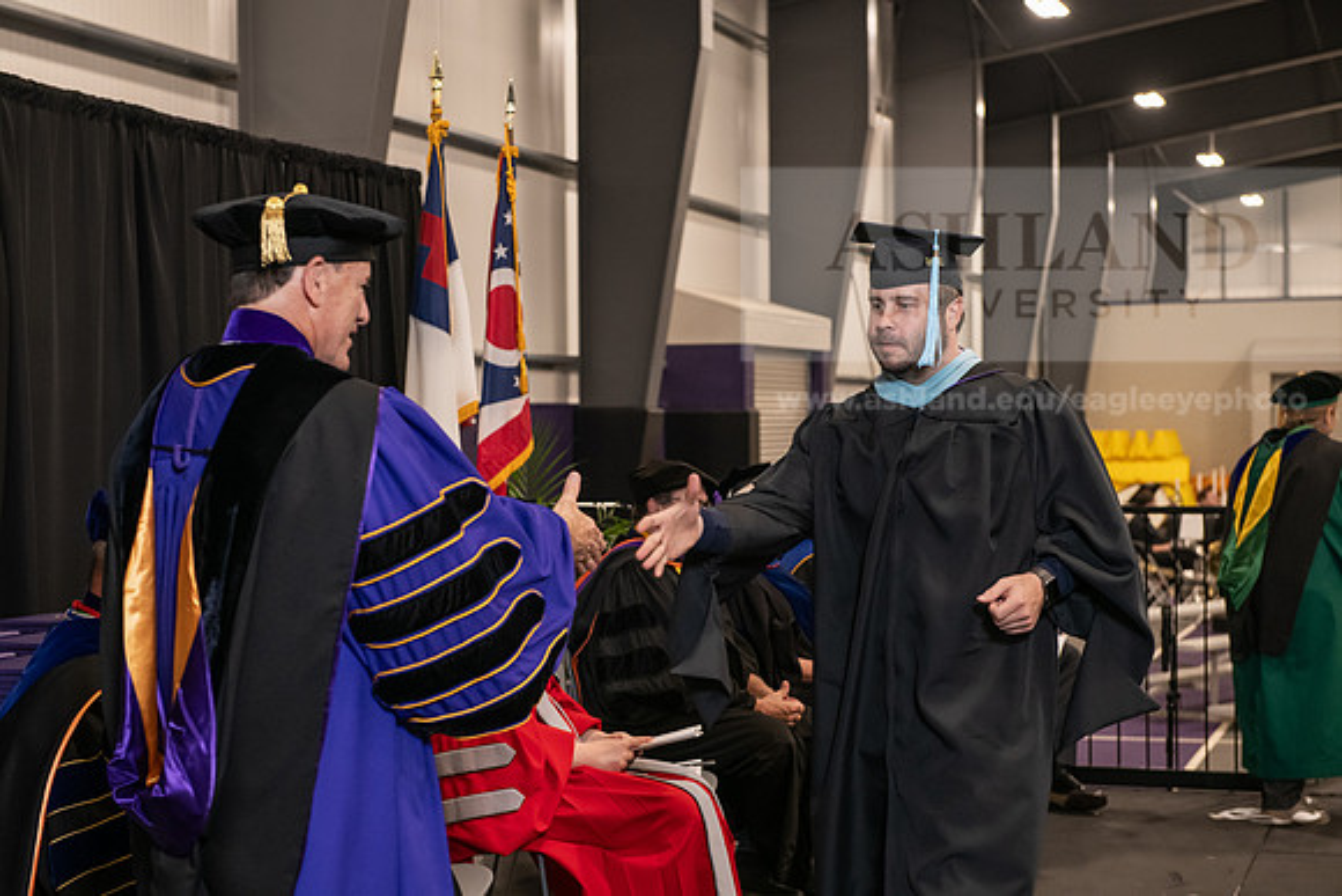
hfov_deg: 30.5
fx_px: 2461
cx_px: 671
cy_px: 448
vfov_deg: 20.6
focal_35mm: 66
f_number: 5
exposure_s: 1/125
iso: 2000
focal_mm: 66
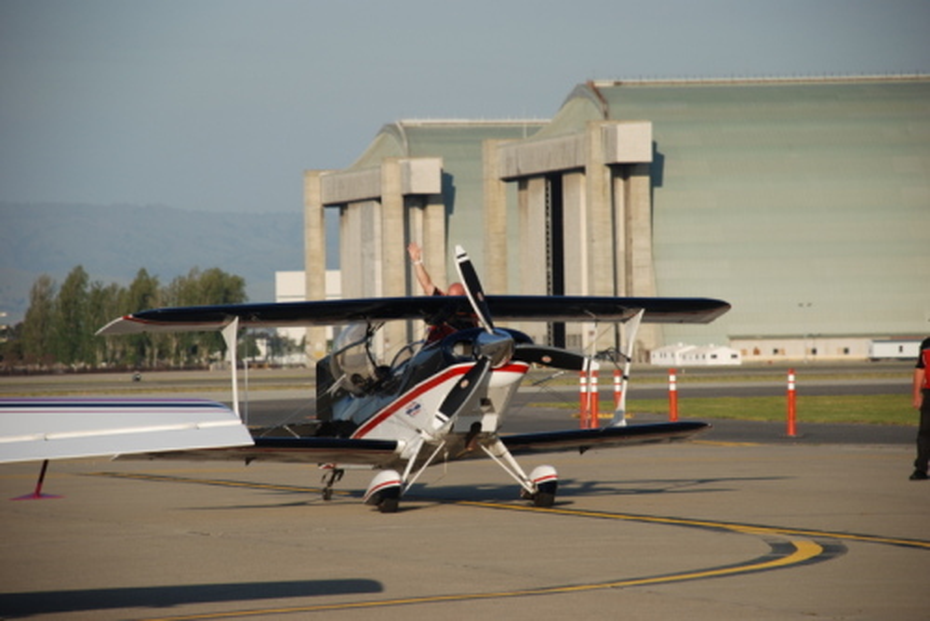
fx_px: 4846
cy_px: 310
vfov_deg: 7.3
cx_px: 465
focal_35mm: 188
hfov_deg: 11.0
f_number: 5.6
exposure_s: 1/500
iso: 140
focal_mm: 125
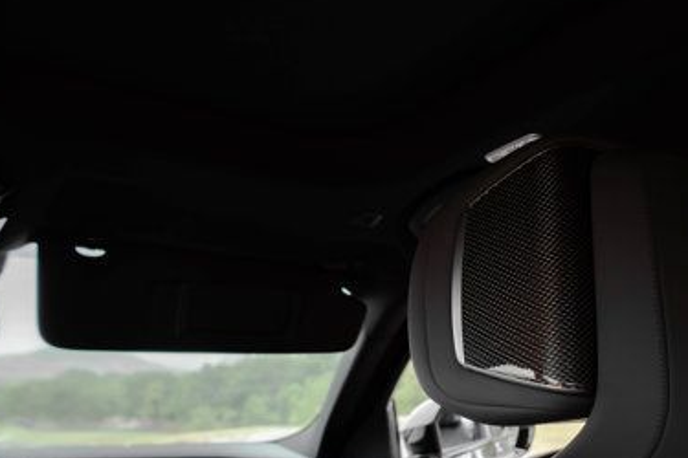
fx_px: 783
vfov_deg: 31.8
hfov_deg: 44.8
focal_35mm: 41
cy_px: 364
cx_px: 563
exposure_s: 1/200
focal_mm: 24
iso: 640
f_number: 6.3
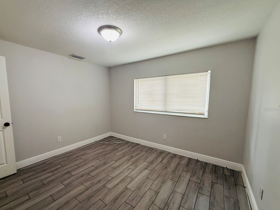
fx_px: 121
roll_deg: -0.2
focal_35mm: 15
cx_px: 132
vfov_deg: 81.7
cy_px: 109
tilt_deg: -4.9
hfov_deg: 98.1
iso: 200
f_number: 2.2
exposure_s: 1/60
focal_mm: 2.22
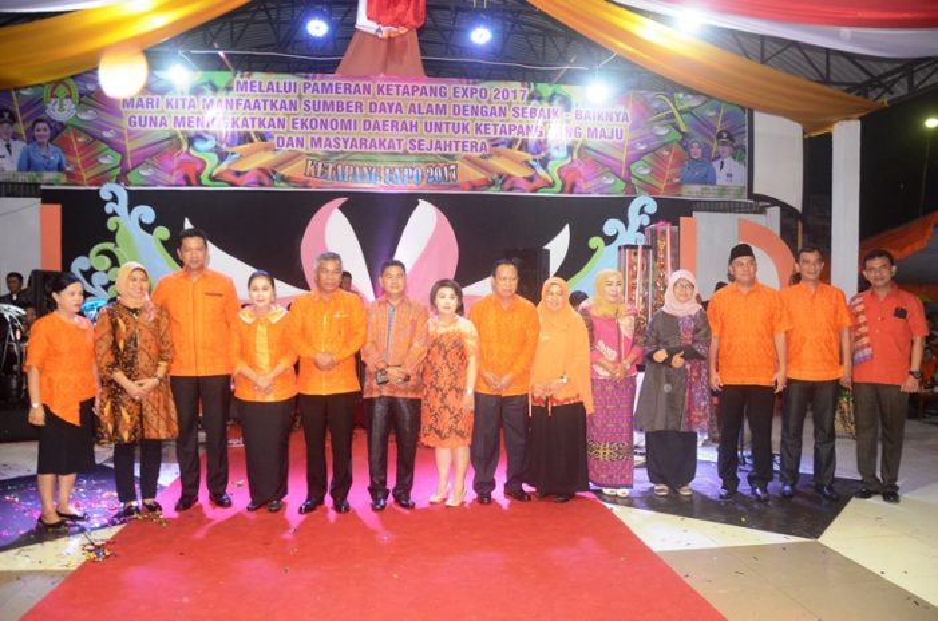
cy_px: 310
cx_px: 469
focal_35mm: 27
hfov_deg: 67.5
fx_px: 702
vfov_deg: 47.7
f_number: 5.6
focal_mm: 18
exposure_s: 1/100
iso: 1600
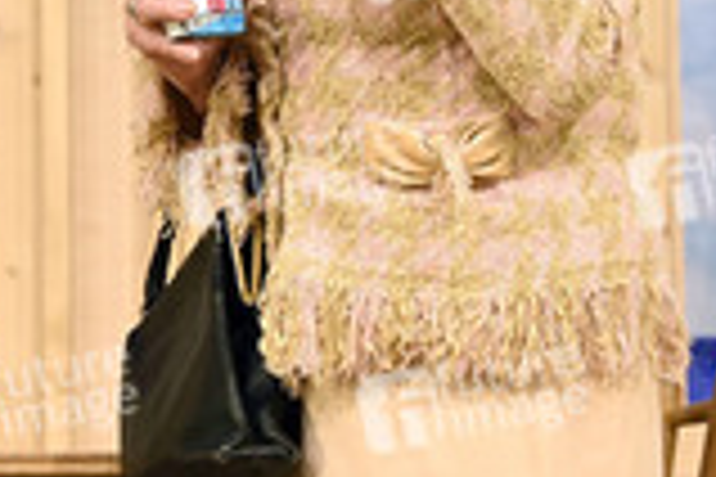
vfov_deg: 4.2
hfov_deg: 6.3
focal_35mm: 327
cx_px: -97
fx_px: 6503
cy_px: -162
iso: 1000
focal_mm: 115
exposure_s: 1/125
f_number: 6.3
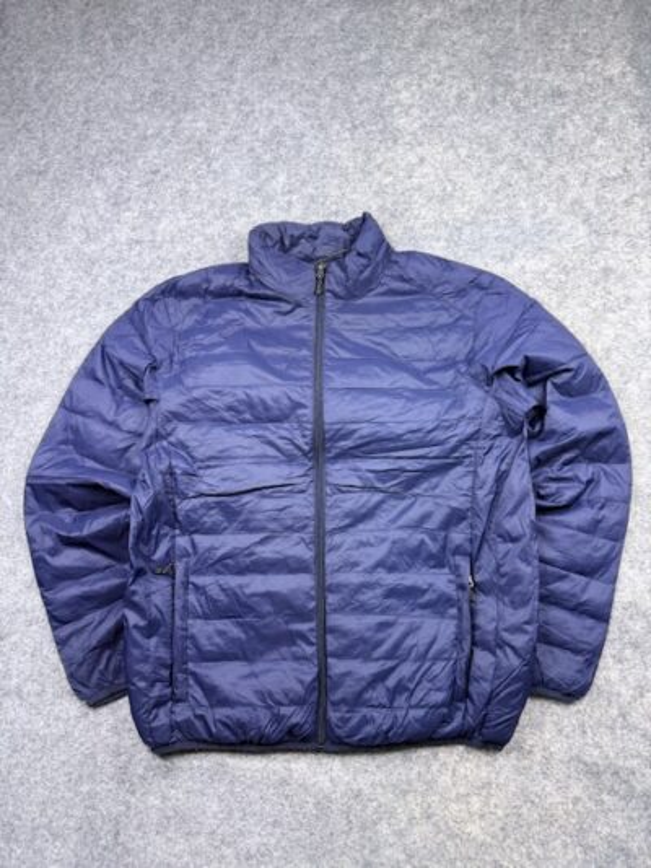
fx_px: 602
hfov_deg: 56.8
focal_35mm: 24
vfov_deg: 71.6
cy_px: 434
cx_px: 326
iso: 160
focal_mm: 6.76
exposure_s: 1/100
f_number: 1.78
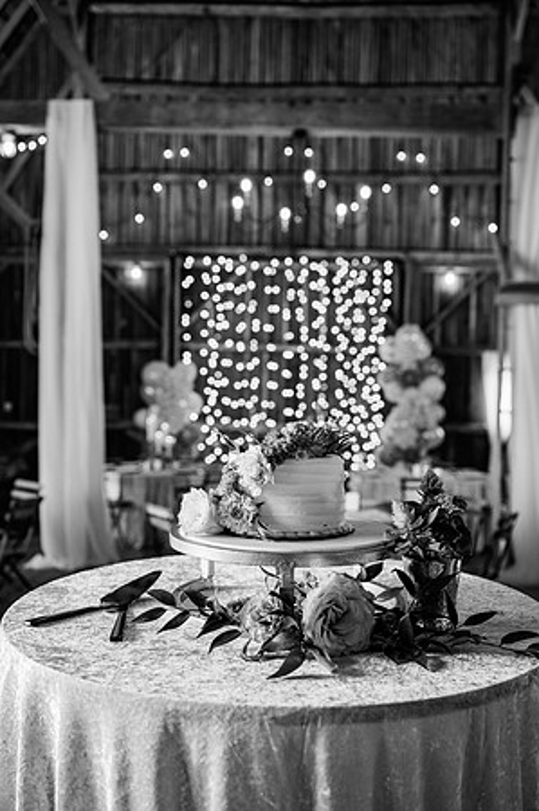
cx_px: 270
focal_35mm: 36
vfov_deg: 53.2
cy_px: 406
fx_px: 810
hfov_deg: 36.8
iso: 500
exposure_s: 1/200
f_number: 3.5
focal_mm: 36
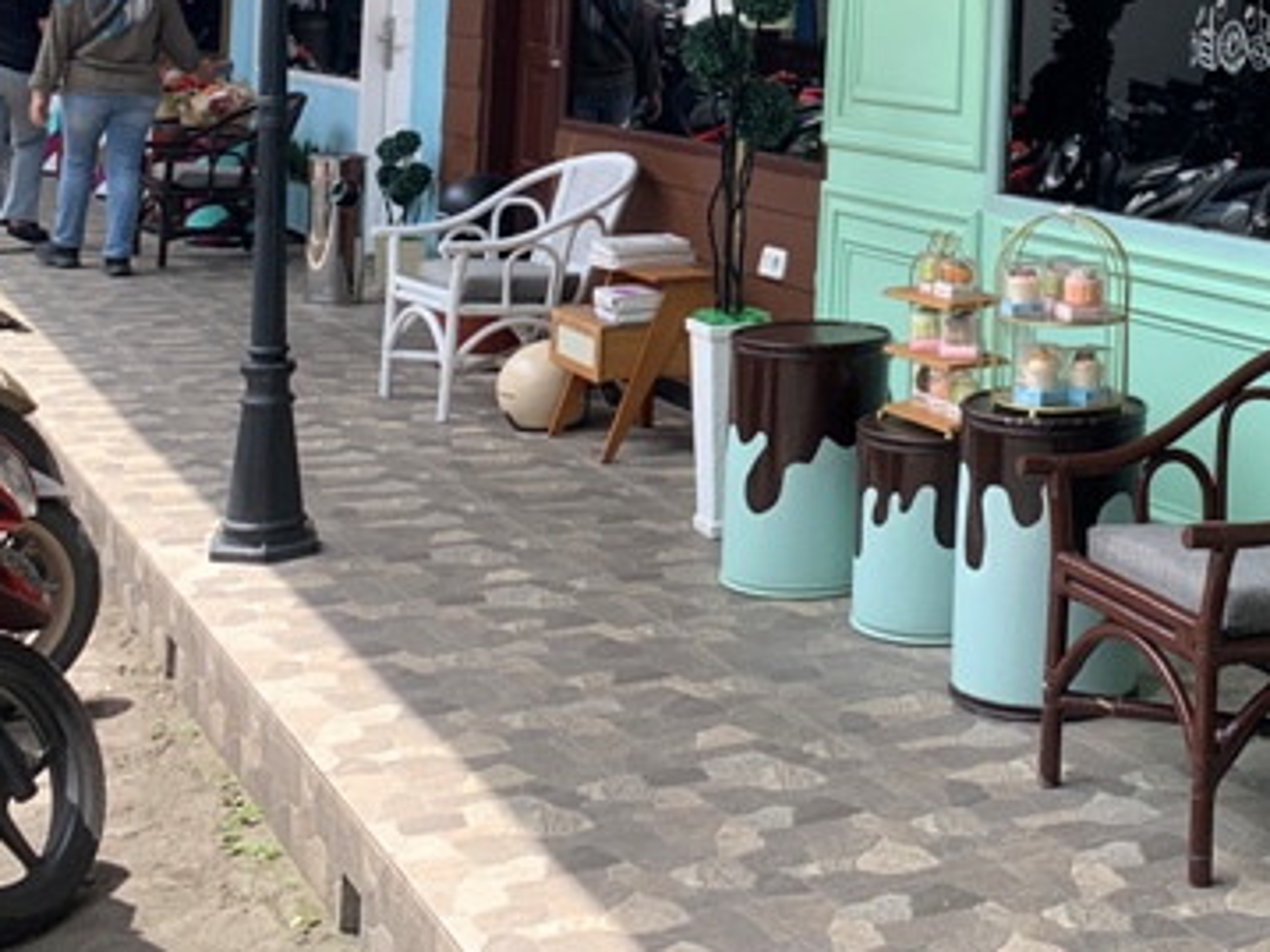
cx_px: 1171
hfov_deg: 31.5
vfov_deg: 24.0
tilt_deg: +3.1
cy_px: -32
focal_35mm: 58
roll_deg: -1.5
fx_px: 2127
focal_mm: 4.25
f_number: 1.8
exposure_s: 1/474
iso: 25
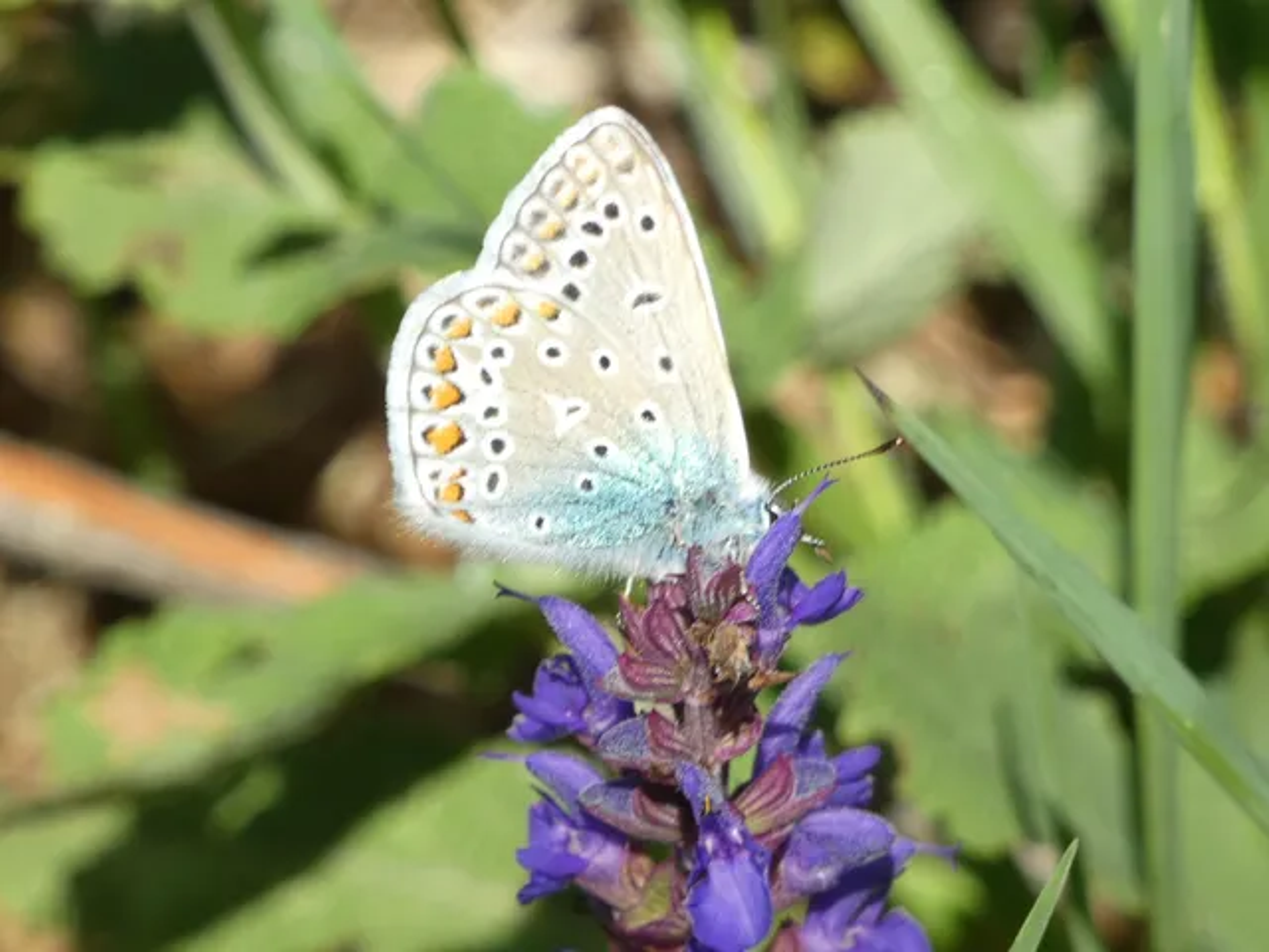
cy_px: 476
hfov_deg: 3.6
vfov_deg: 2.7
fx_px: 20126
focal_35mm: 549
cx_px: 634
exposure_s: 1/100
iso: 80
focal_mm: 98.3
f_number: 5.6
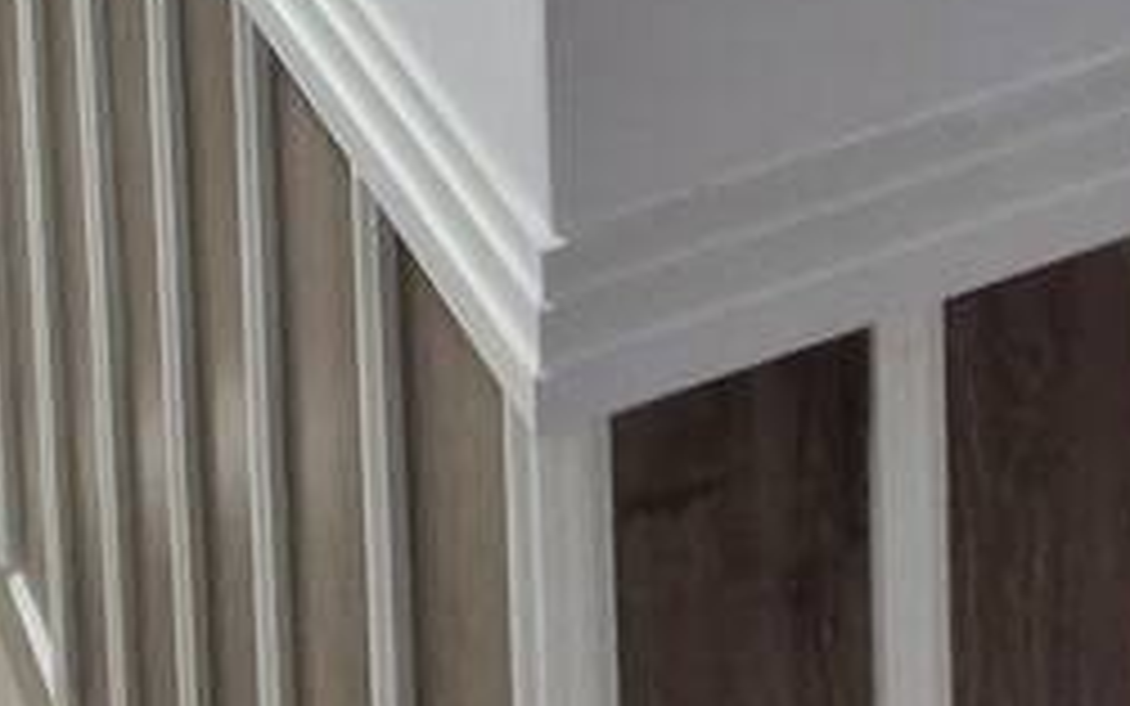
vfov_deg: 11.7
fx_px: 2433
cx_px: 257
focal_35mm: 79
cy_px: -1237
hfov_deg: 25.8
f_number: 2.2
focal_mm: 1.74
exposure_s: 1/60
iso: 250
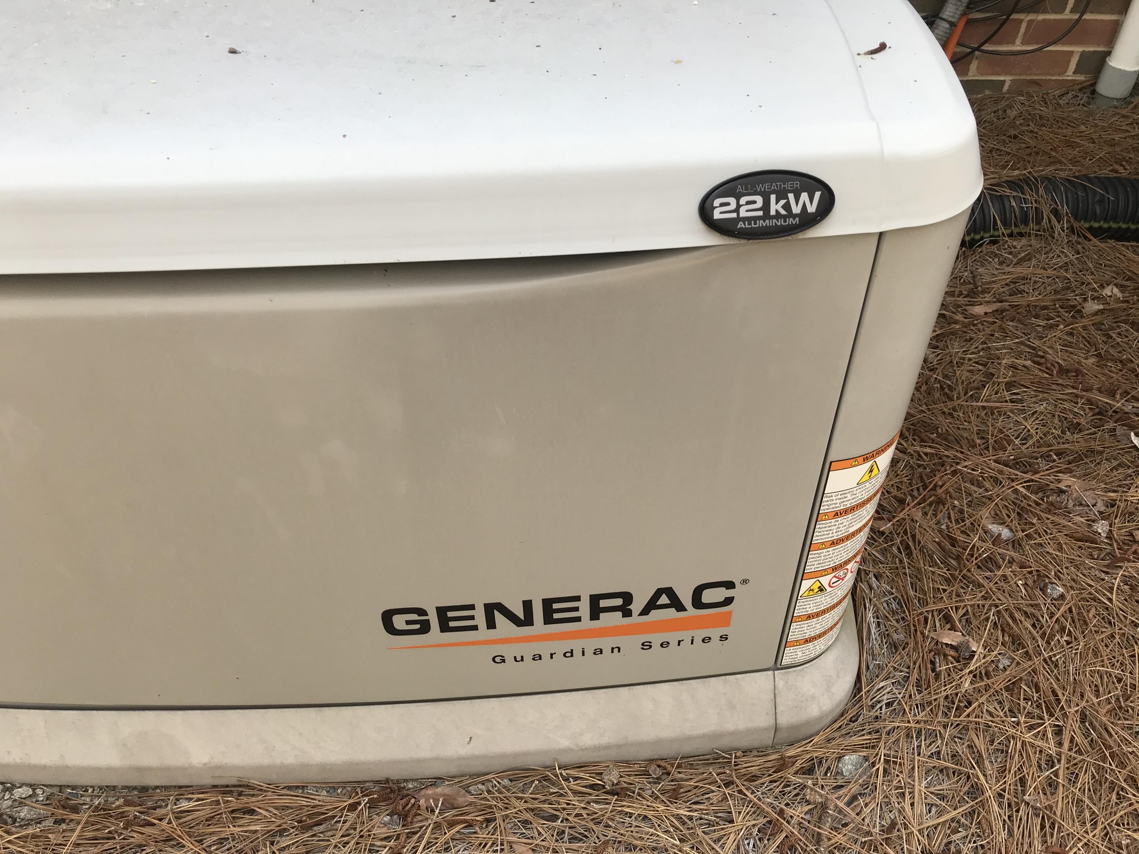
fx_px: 921
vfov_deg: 49.7
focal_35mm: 28
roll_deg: +0.5
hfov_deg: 63.4
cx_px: 570
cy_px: 427
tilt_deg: -42.9
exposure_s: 1/179
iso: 20
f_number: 1.8
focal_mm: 3.99
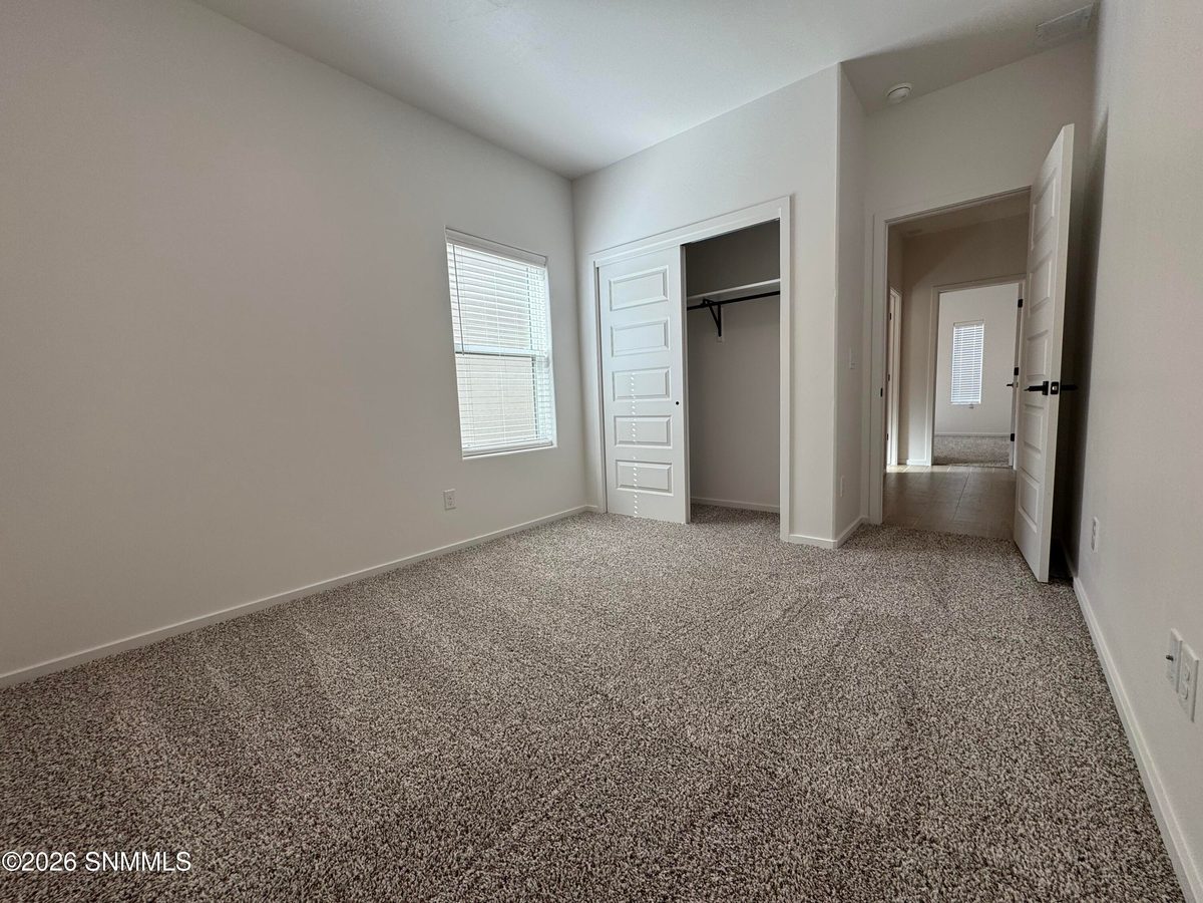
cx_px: 602
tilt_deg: -7.2
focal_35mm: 14
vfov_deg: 85.7
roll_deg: +2.8
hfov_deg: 102.1
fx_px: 487
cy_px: 452
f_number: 2.2
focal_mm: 2.22
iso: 40
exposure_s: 1/133
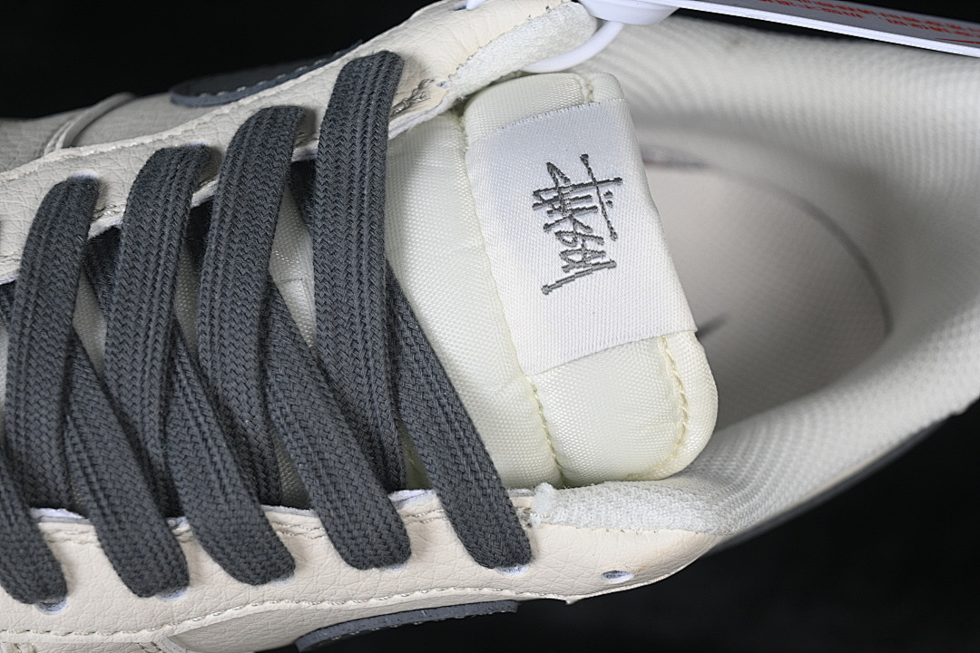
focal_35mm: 75
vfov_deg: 18.2
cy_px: 326
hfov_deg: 27.0
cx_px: 490
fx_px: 2042
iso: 160
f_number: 7.1
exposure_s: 1/60
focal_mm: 50
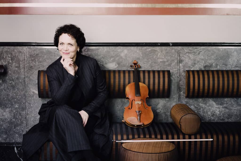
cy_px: 80
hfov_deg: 36.2
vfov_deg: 24.6
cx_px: 120
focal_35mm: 55
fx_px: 368
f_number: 2.2
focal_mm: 55
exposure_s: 1/125
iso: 1250
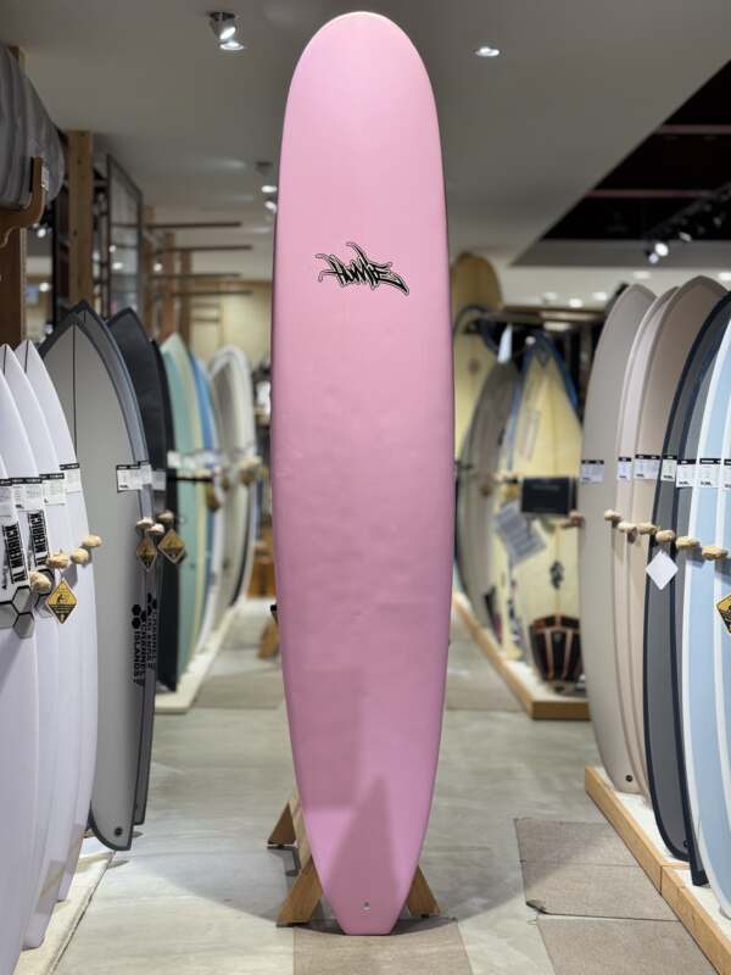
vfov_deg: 39.7
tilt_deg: -2.4
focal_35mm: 48
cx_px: 366
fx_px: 1352
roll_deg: -1.0
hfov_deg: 30.3
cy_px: 488
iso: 64
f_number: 1.78
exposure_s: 1/100
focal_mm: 6.76
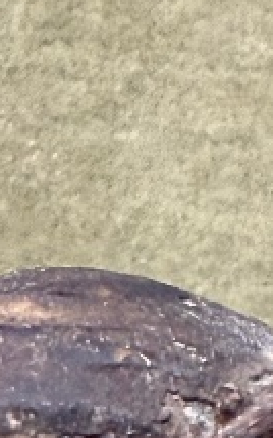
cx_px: 340
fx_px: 1837
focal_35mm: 154
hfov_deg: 8.4
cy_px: 809
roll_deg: -5.7
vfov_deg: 12.4
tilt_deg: -36.7
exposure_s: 1/50
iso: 320
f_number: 2.2
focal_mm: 2.22
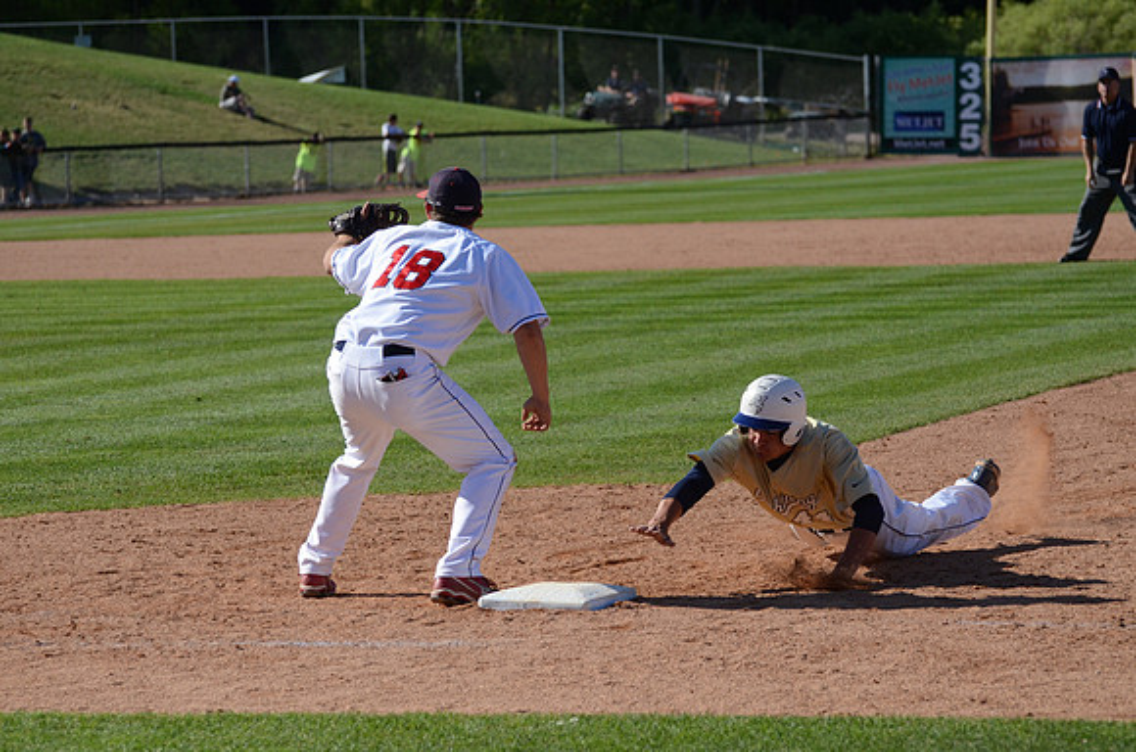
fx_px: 4628
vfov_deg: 9.3
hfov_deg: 14.0
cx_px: 568
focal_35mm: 147
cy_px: 376
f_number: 4.5
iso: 800
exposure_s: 1/8000
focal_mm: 98
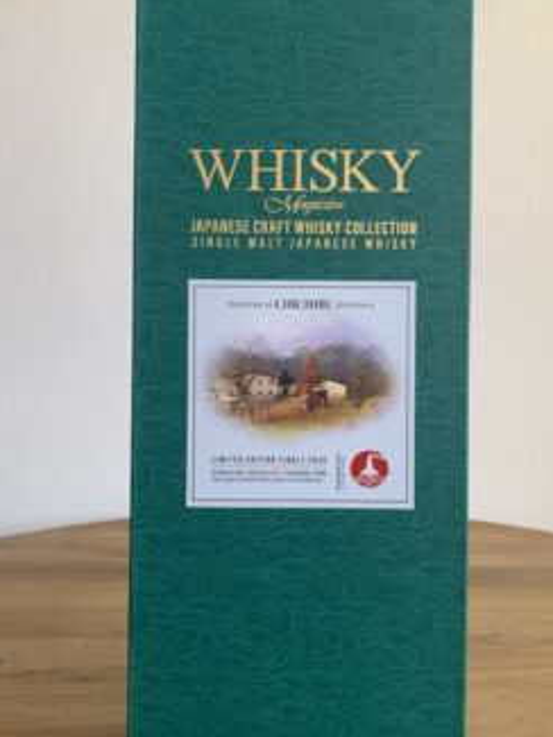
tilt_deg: +0.5
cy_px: 395
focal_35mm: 32
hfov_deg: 44.0
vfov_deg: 56.7
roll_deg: -0.1
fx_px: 681
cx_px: 320
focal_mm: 4.25
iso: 160
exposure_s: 1/60
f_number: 1.8
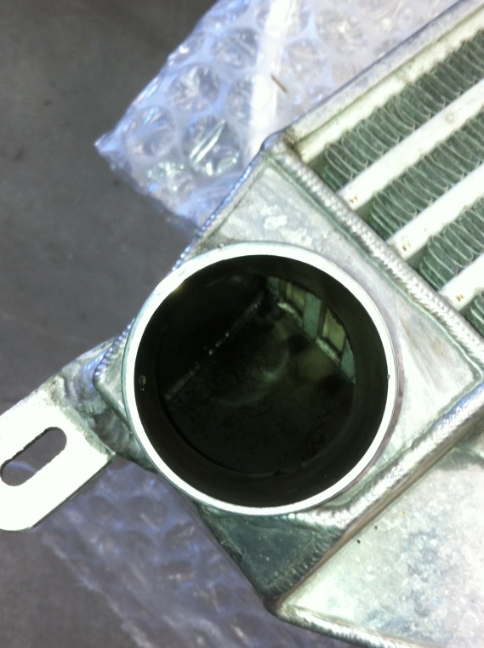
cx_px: 264
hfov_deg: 30.8
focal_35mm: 47
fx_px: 879
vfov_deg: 40.3
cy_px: 398
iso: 80
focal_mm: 3.9
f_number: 2.8
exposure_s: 1/32
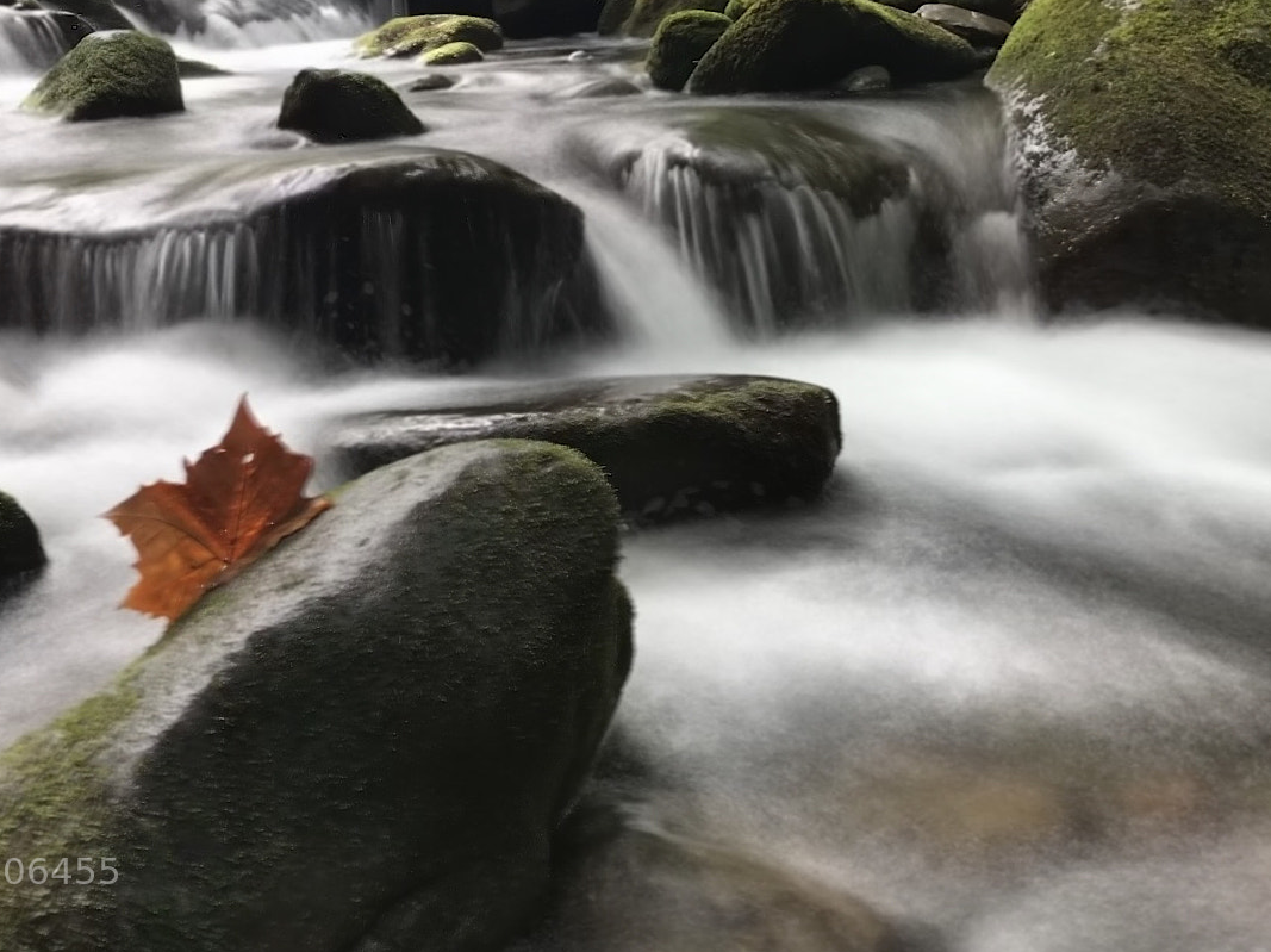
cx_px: 449
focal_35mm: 42
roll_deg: +3.9
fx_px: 1541
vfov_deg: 33.7
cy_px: 251
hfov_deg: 44.3
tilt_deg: -7.9
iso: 32
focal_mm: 3.99
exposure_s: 1/120
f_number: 1.8
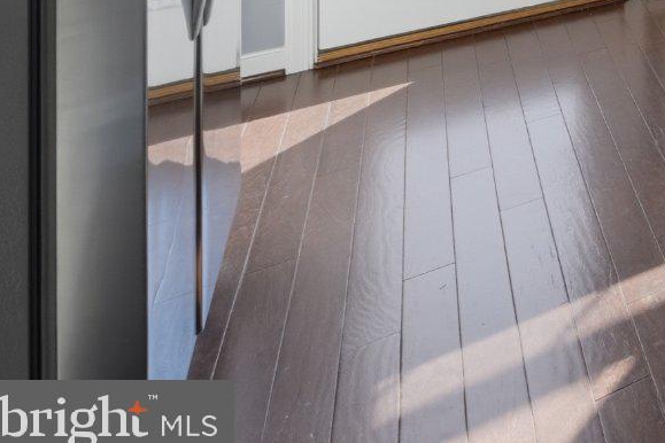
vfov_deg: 21.3
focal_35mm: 46
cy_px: -321
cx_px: 1155
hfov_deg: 23.7
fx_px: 850
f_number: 8
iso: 1000
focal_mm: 13
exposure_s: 1/30
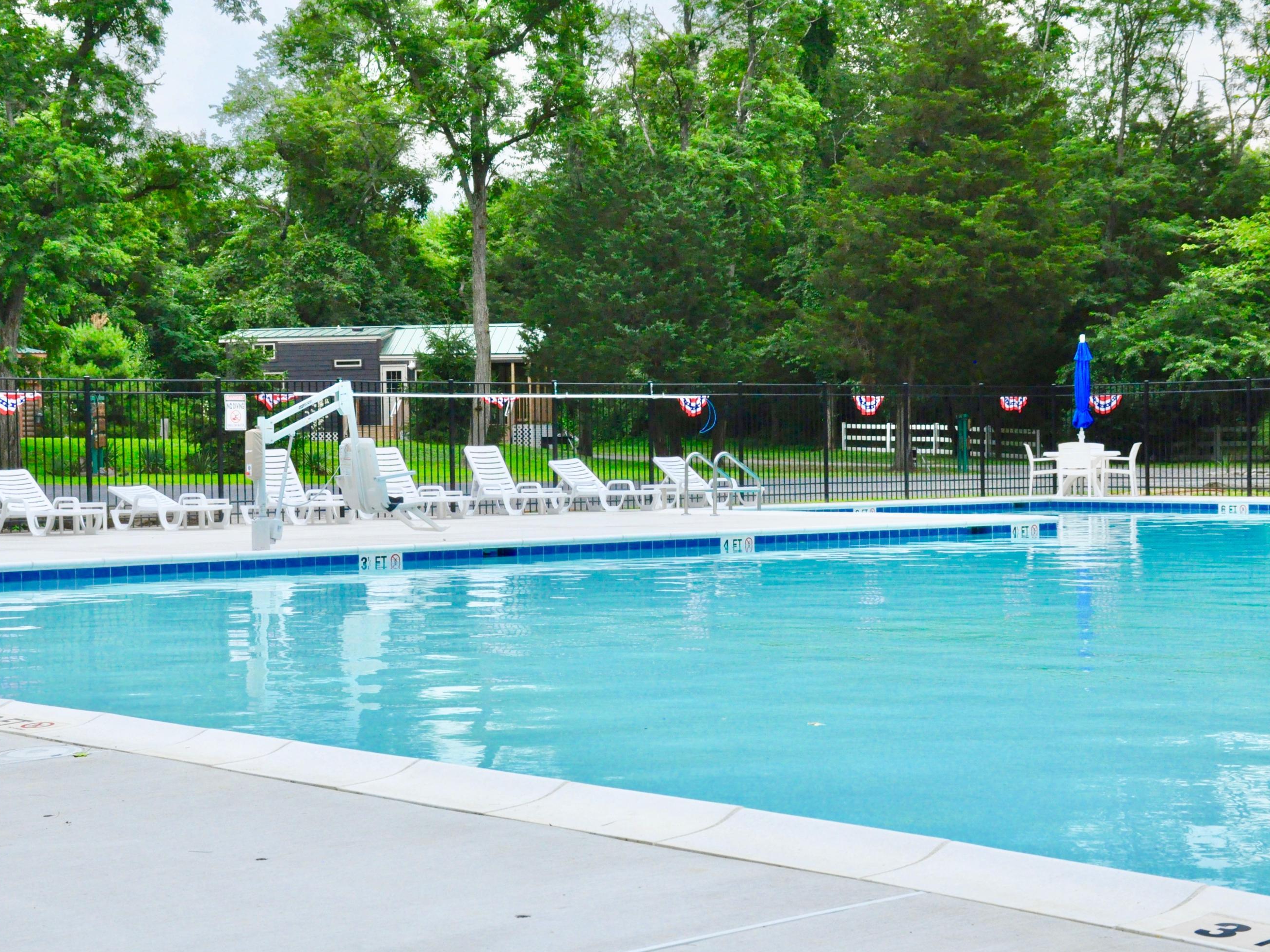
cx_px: 581
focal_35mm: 66
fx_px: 2421
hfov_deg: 29.4
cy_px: 475
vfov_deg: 22.3
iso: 2000
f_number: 11
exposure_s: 1/500
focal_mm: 40
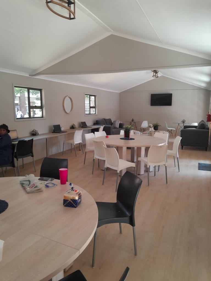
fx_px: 211
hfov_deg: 53.1
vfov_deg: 67.3
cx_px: 106
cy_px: 140
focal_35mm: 26
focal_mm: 3.98
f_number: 1.8
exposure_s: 1/50
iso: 80
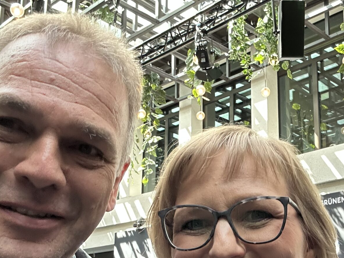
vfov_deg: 28.8
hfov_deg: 37.5
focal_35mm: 50
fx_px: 497
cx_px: 247
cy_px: 184
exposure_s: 1/50
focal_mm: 2.69
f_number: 1.9
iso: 80
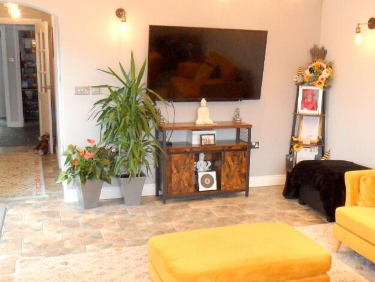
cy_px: 154
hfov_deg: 47.8
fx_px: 423
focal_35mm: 39
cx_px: 207
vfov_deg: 36.8
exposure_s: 1/30
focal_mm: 3.9
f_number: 3.2
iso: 200
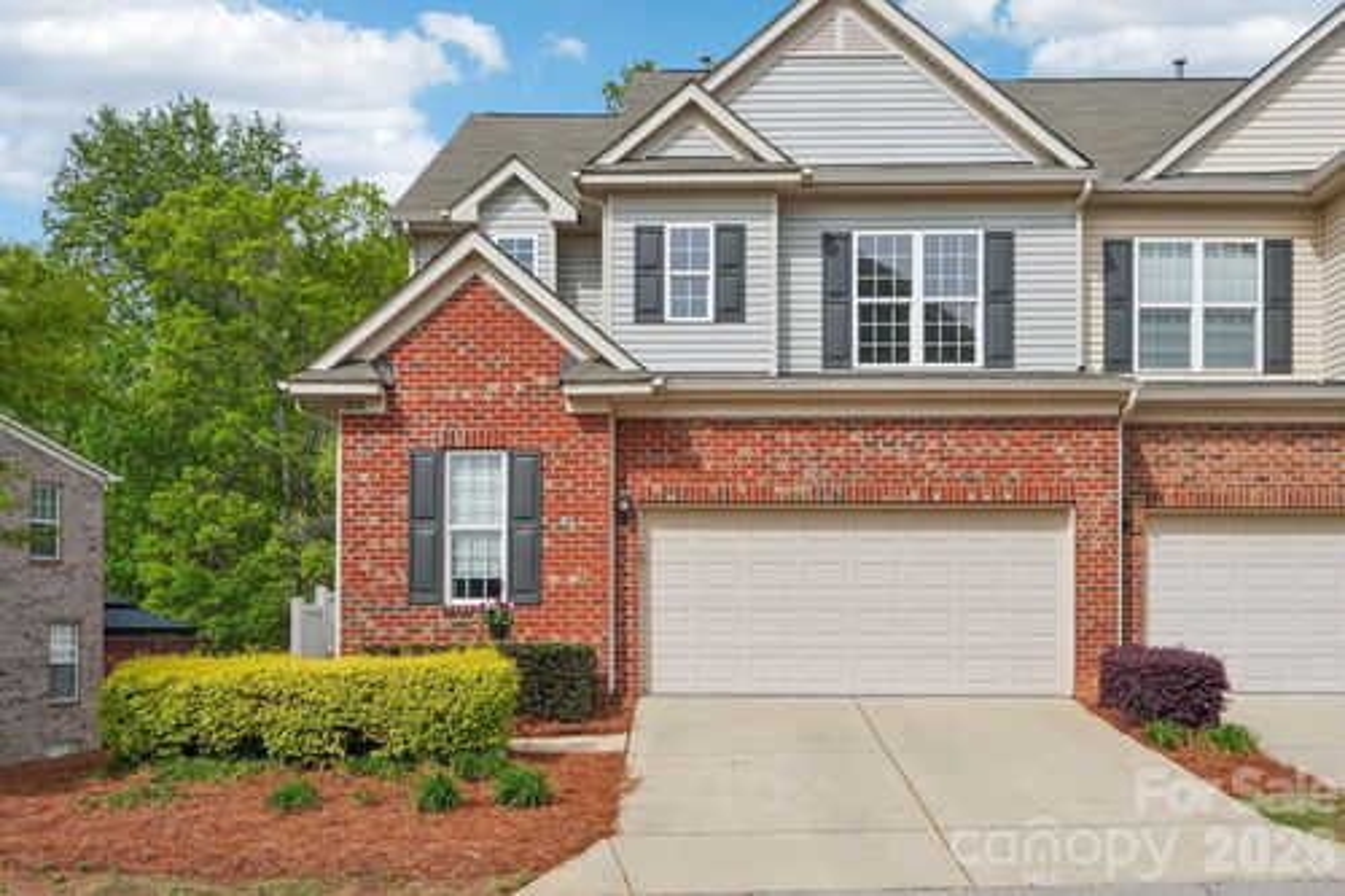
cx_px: 672
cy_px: 448
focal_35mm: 30
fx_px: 1120
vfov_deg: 43.6
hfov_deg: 61.9
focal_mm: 20
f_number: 8
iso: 100
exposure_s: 1/125
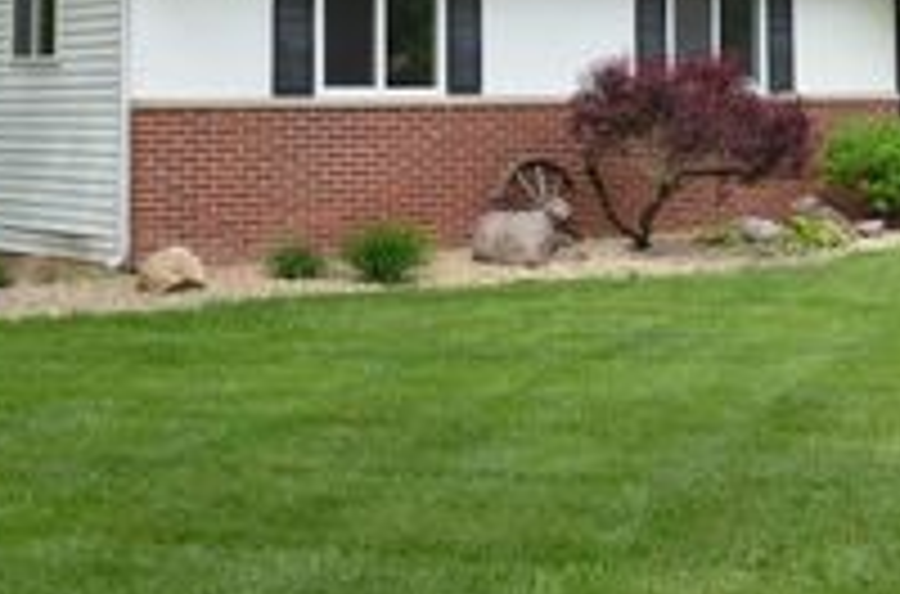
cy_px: -79
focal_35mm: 75
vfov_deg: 17.4
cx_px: 626
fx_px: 1869
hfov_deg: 26.9
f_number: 8
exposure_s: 1/250
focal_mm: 20
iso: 160
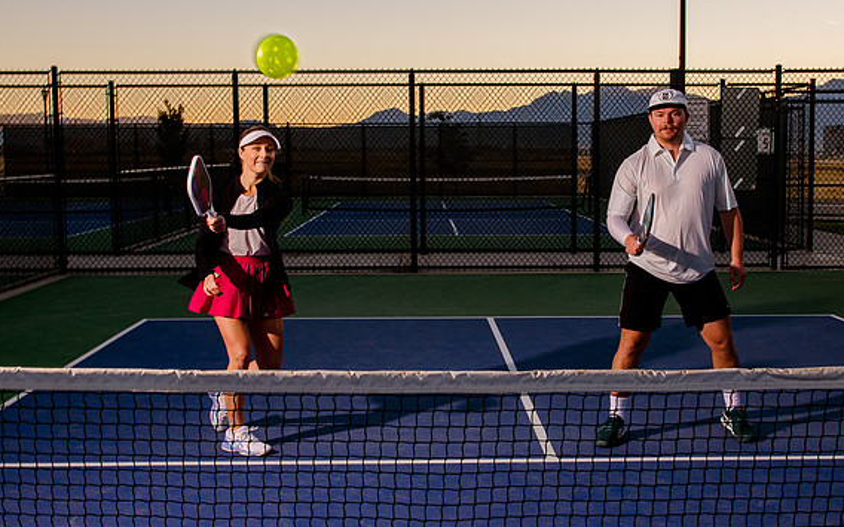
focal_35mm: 49
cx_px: 438
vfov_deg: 26.3
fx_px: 1127
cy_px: 248
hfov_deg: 41.0
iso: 640
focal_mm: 29
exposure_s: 1/100
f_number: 13
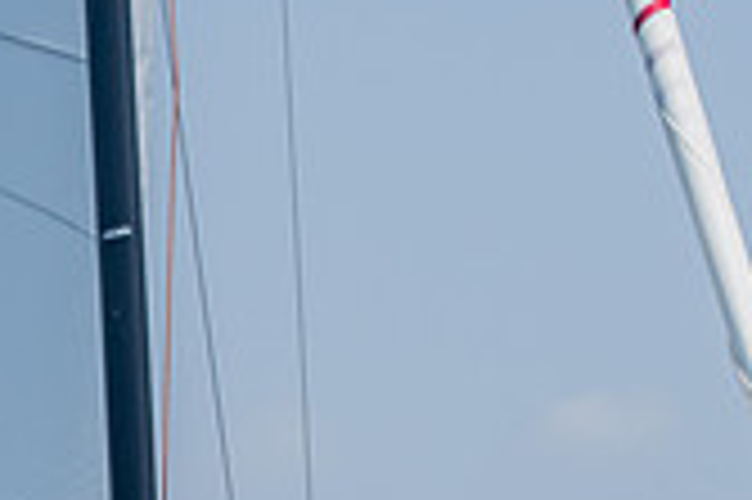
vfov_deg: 3.6
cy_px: 750
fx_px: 7909
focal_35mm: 379
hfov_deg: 5.4
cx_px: -284
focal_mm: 72
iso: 400
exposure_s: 1/1250
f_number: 8
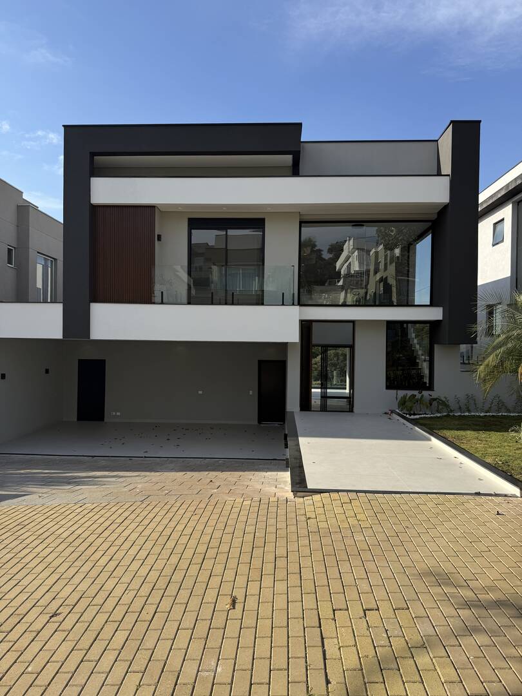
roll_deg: -1.2
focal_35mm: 24
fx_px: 483
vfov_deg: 71.6
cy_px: 348
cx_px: 261
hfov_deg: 56.8
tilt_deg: +0.2
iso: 80
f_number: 1.78
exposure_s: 1/3953
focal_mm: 6.76
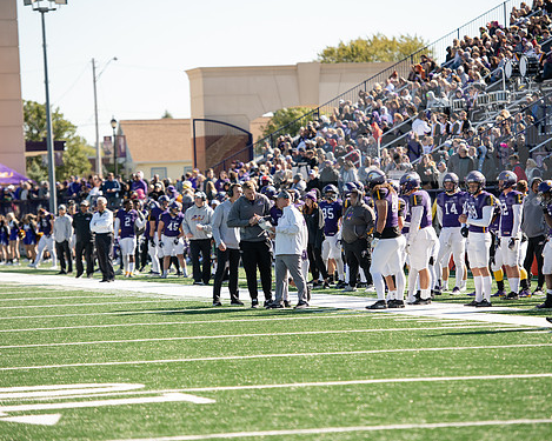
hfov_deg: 11.1
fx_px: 2842
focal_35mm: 174
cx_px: 284
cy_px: 225
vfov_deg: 8.9
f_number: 3.5
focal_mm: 150
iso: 250
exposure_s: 1/1250
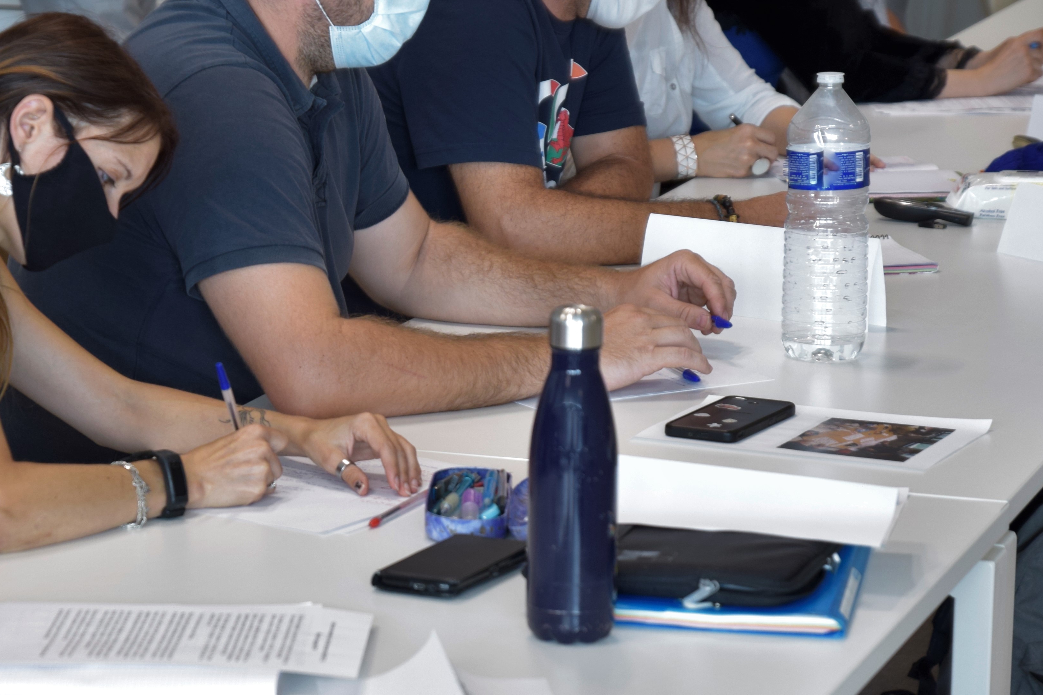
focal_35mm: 138
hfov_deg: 14.8
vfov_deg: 9.9
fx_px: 3998
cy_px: 418
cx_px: 204
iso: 500
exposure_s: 1/125
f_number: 4
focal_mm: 50
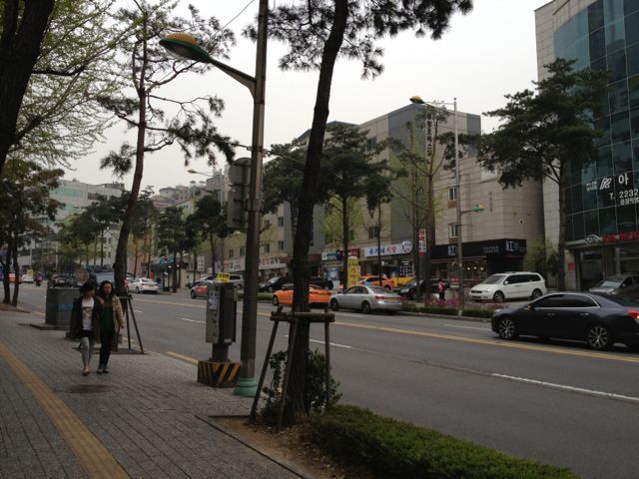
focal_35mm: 35
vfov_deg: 40.7
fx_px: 646
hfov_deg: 52.6
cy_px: 240
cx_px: 320
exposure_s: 1/699
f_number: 2.4
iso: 50
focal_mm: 4.28
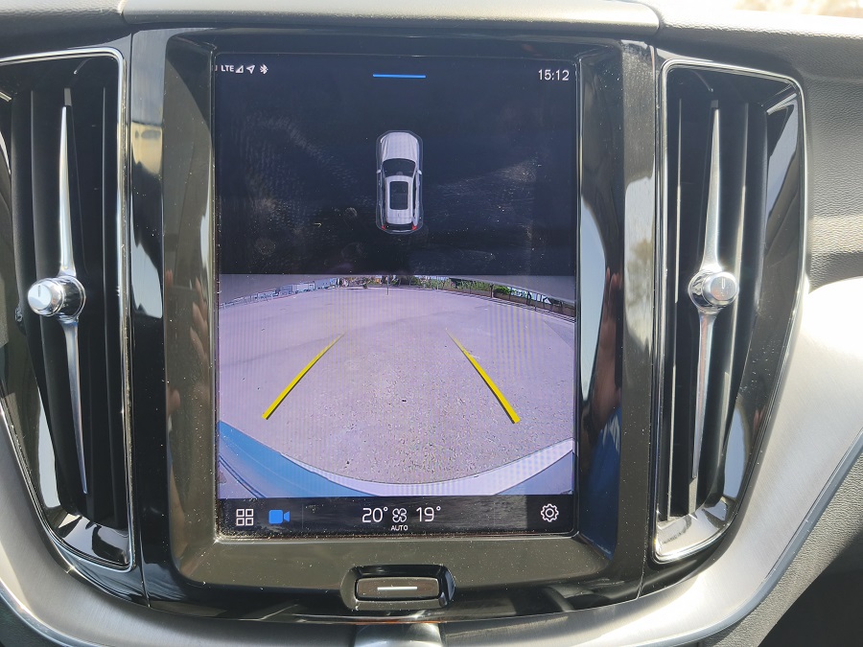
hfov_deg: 73.9
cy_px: 324
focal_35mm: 23
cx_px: 432
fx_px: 573
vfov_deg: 58.9
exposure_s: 1/302
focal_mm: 5.35
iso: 50
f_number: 1.7
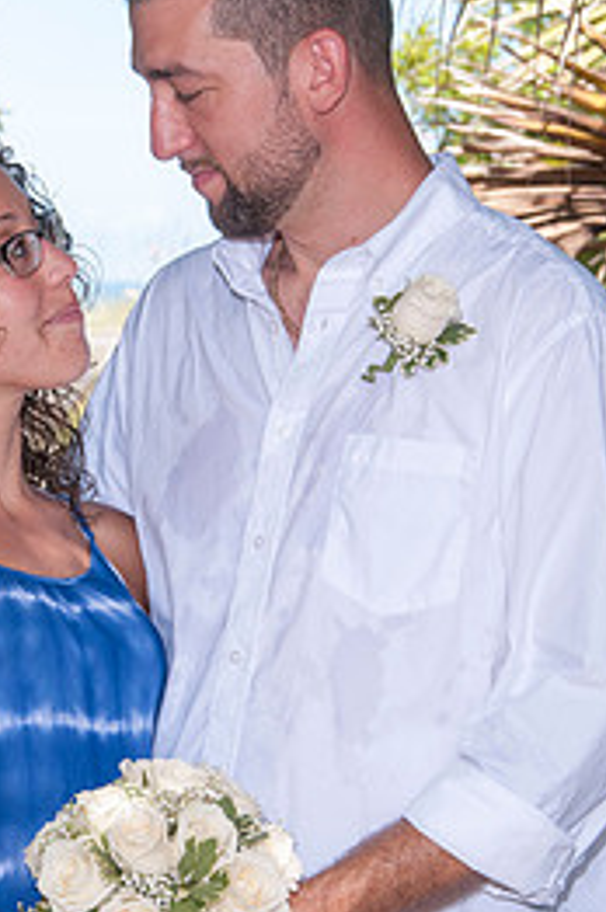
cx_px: 169
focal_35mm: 134
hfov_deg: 10.2
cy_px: 515
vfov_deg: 15.3
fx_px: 3392
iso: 100
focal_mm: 52
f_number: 7.1
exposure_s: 1/250
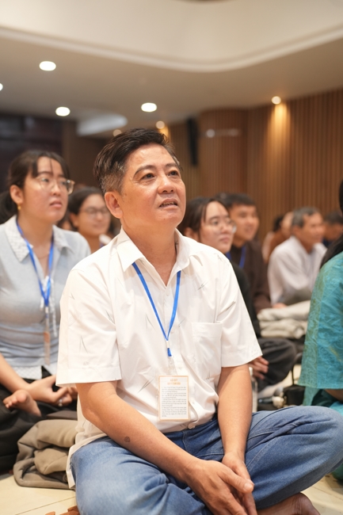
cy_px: 258
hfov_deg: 28.1
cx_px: 172
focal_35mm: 48
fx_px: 686
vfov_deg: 41.1
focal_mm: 48
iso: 1250
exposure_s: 1/125
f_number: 2.5
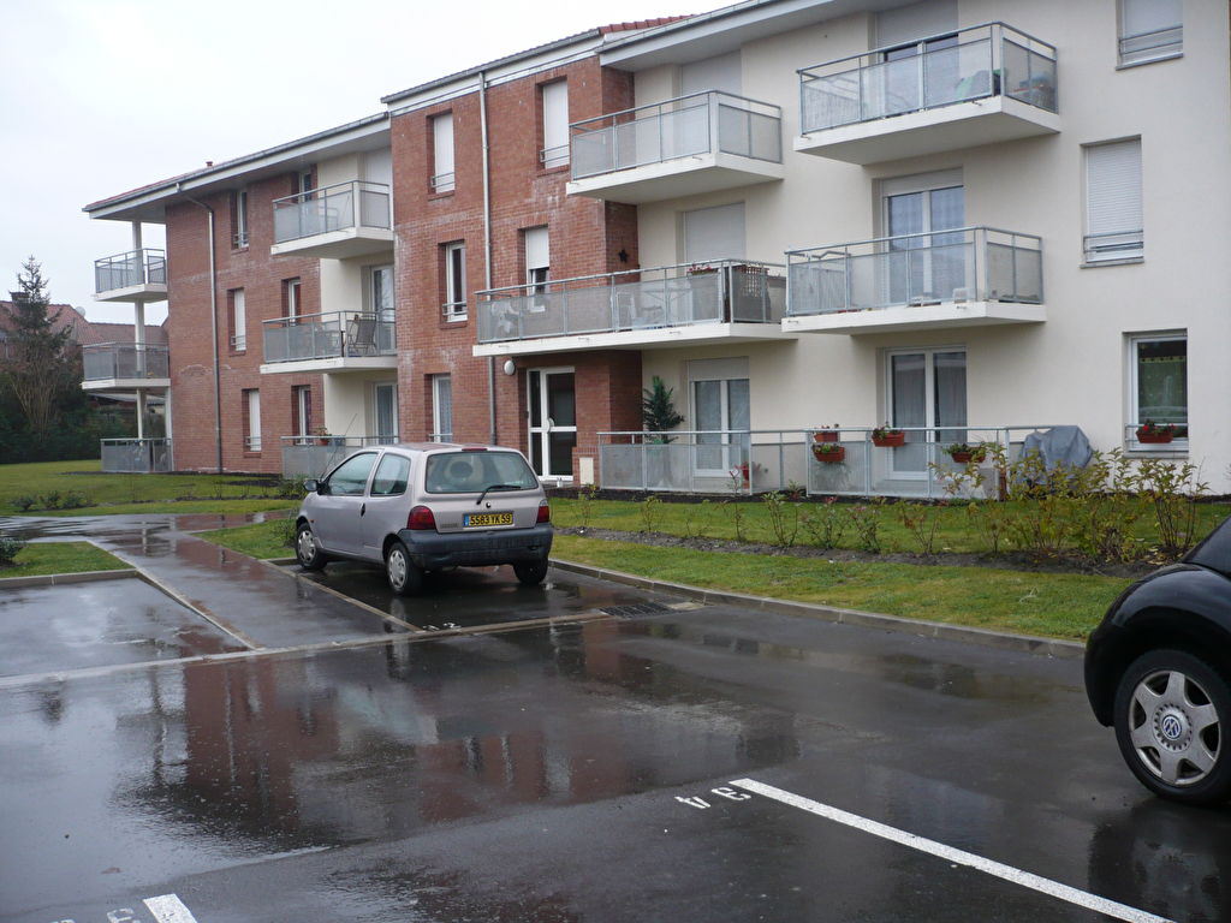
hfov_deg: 52.6
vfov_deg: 40.7
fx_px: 1245
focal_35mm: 35
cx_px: 616
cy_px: 462
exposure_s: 1/40
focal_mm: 5.8
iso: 100
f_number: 2.8
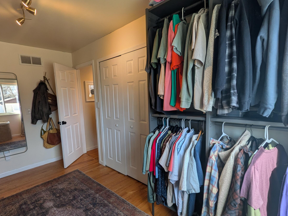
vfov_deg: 68.5
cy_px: 119
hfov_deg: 84.4
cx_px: 130
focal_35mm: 19
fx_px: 158
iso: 57
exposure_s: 1/120
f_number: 2.2
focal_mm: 1.85
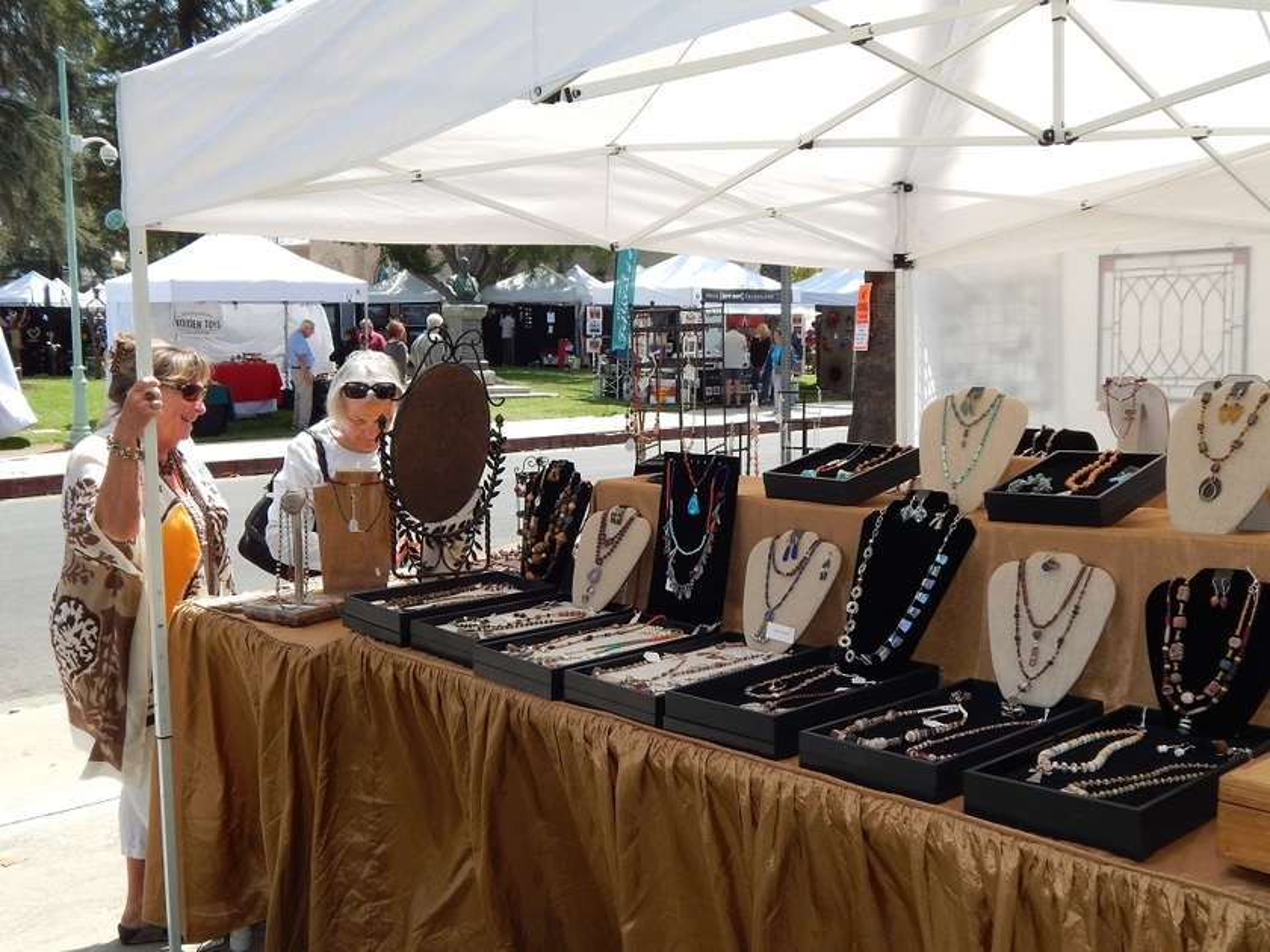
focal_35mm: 35
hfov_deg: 52.6
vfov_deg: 40.7
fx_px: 1284
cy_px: 476
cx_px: 635
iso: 125
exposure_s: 1/800
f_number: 3.3
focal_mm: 6.1
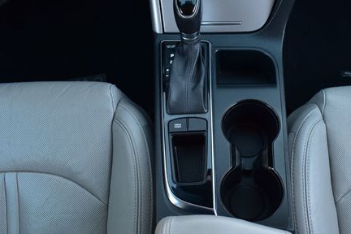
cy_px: 145
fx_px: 390
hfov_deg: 47.8
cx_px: 230
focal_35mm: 40
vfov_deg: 33.3
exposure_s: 1/15
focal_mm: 18
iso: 500
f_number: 6.3
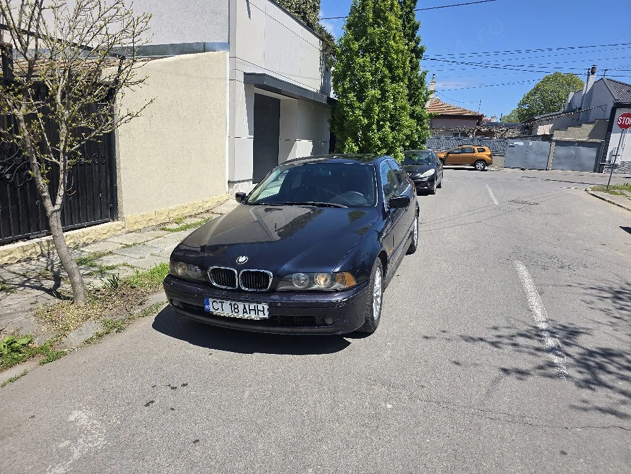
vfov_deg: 58.9
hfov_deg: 73.9
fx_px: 419
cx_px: 316
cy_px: 237
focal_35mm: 23
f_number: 1.7
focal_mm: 6.3
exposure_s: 1/10000
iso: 80
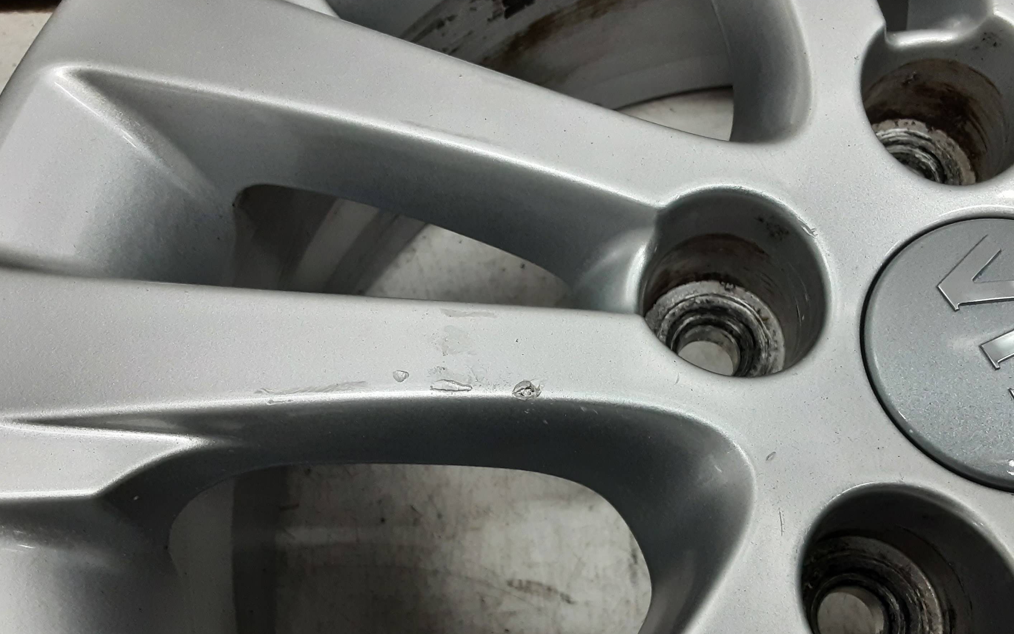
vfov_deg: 38.2
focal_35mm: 33
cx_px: 573
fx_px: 912
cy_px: 365
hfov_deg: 57.9
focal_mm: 2.91
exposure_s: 1/50
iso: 125
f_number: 1.9
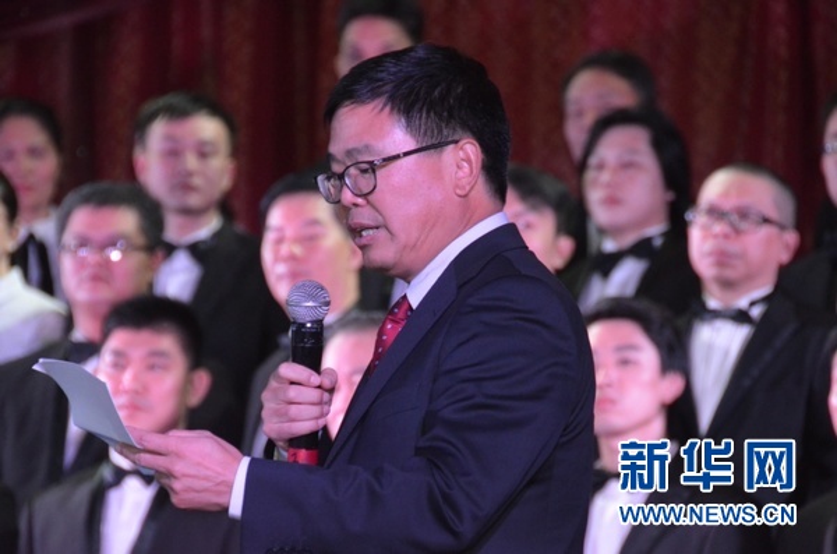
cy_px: 277
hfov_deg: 8.1
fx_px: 5915
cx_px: 418
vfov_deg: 5.4
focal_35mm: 255
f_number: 5.6
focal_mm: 170
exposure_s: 1/60
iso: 3200
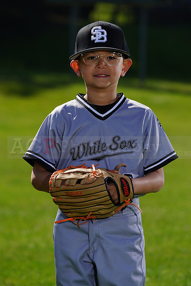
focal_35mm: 238
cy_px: 143
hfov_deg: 5.8
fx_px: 1893
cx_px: 96
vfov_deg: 8.6
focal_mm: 238
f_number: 8
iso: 100
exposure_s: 1/250
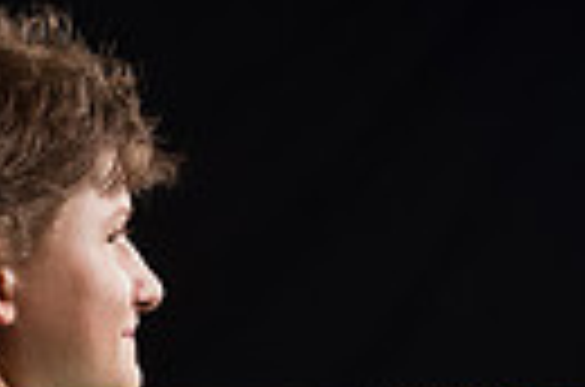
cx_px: -176
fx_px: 2983
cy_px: 637
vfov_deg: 7.3
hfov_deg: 10.9
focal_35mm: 184
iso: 80
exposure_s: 1/160
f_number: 3.5
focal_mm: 41.1
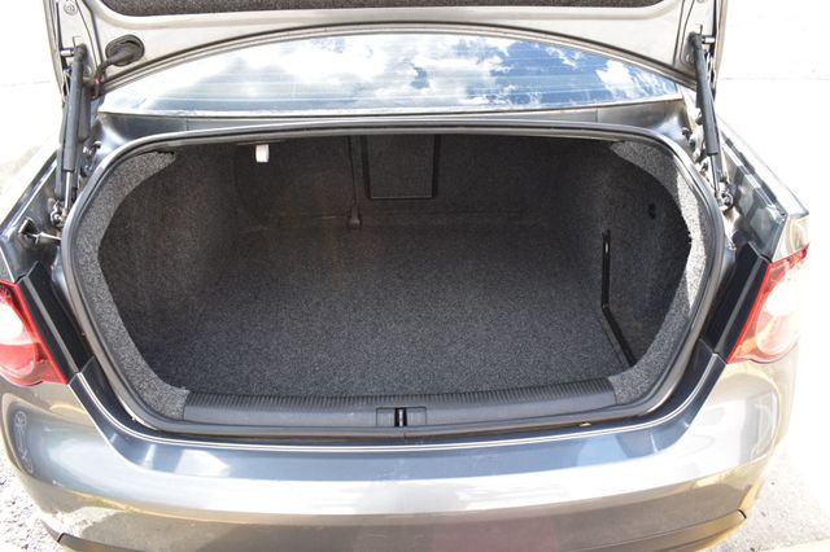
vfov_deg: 47.9
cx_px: 415
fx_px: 622
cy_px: 276
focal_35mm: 27
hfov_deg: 67.4
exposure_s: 1/80
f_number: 8
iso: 400
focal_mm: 18
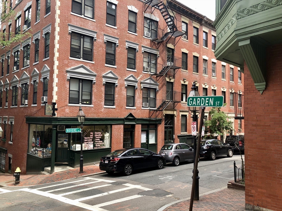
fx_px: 228
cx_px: 141
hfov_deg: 63.4
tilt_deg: +3.2
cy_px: 106
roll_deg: -1.2
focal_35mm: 28
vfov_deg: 49.7
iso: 20
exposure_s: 1/333
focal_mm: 4
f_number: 1.8
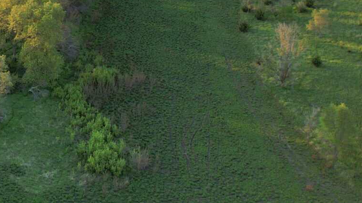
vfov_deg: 15.2
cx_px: -97
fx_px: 749
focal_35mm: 78
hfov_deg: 24.1
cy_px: -3
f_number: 2.8
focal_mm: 8.38
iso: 100
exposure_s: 1/250
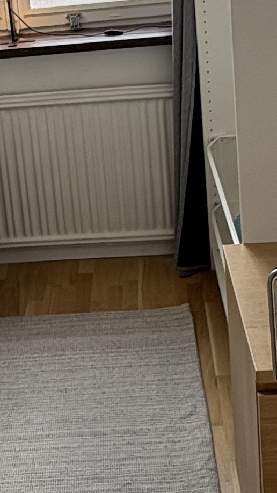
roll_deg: +6.0
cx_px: 51
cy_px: 117
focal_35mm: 67
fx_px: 875
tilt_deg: -14.1
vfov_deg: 30.8
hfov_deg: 17.8
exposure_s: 1/179
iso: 50
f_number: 2.2
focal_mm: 2.22
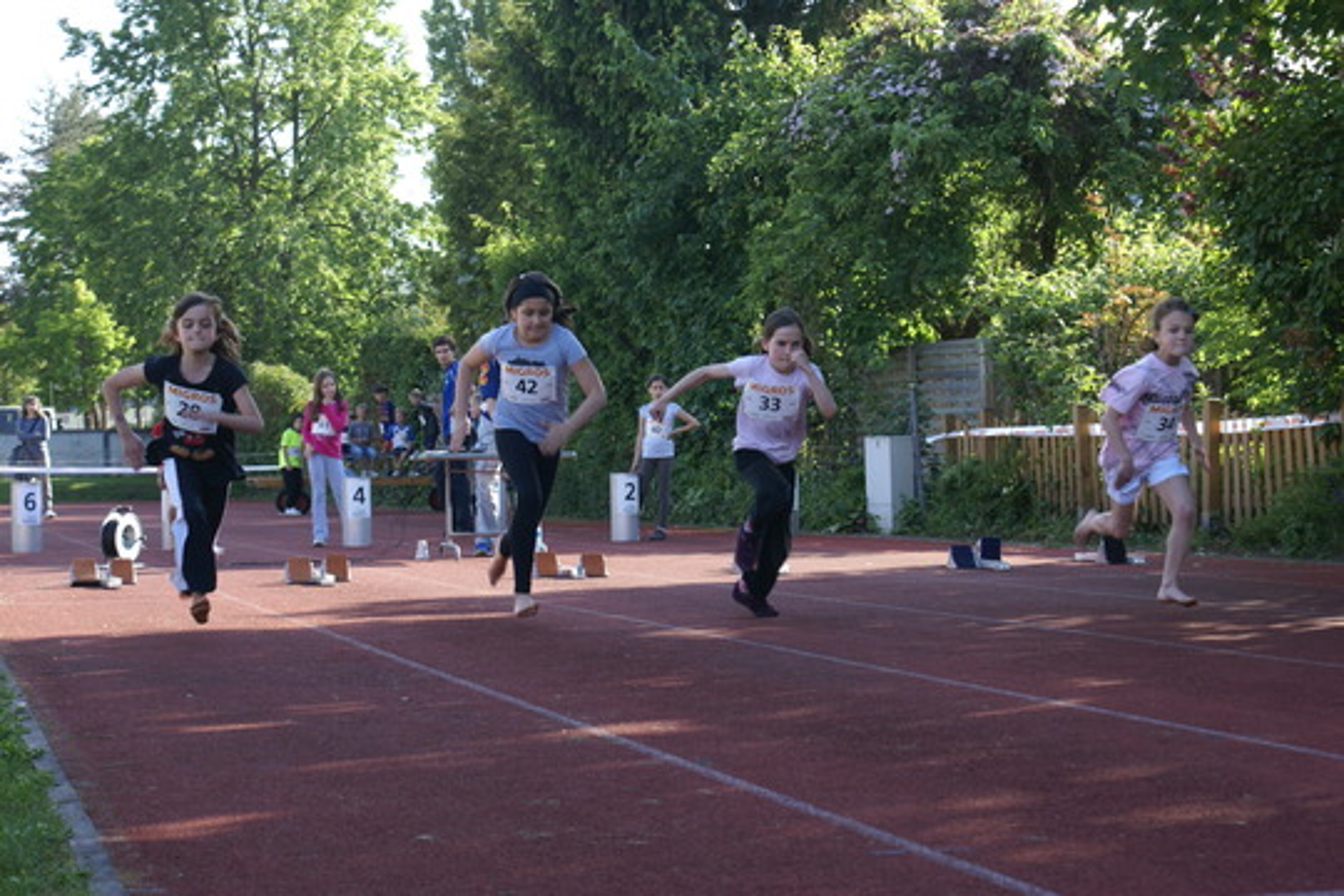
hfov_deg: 27.0
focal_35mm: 75
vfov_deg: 18.2
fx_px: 2800
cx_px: 672
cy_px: 448
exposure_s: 1/160
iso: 250
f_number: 5.6
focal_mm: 50
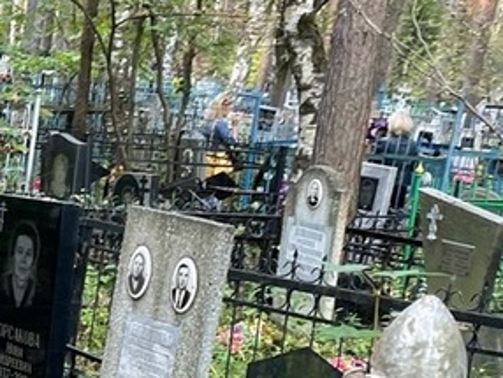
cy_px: 494
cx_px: -123
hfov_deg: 19.6
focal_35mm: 93
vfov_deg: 15.2
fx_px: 1353
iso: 125
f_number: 1.6
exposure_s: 1/121
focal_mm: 4.2
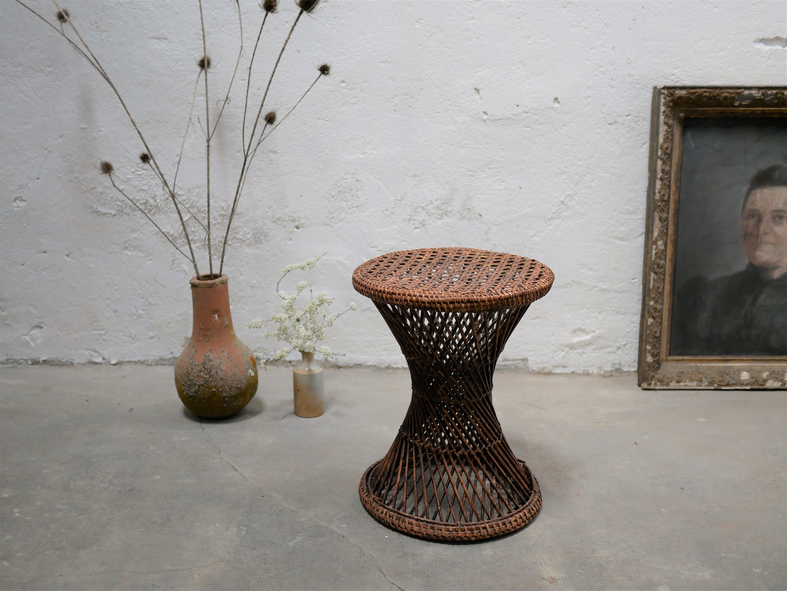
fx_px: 910
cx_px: 394
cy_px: 296
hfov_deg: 46.8
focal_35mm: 40
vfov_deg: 36.0
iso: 200
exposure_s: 1/60
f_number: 1.7
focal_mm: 20
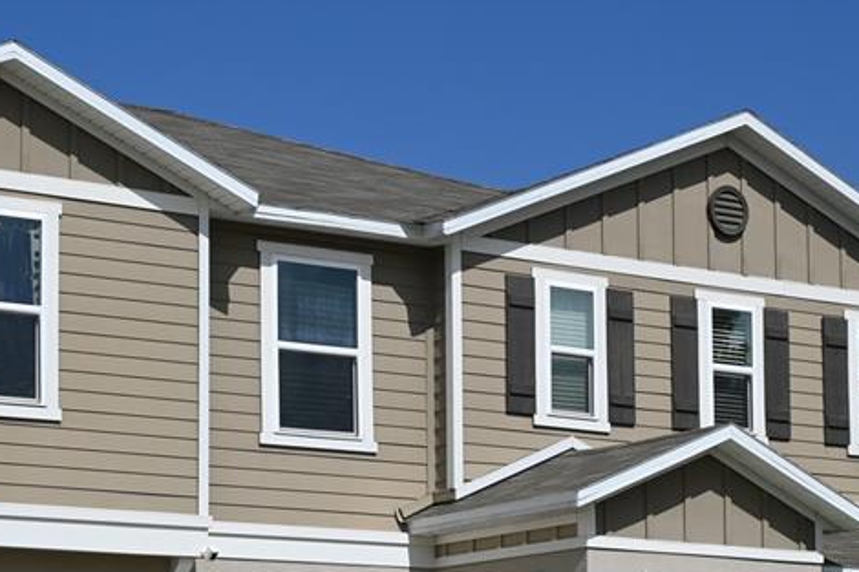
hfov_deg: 20.5
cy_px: 554
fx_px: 2376
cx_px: 384
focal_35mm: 100
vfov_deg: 13.6
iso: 100
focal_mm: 30.5
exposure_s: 1/640
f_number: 9
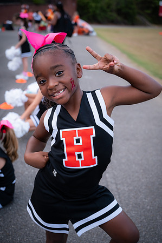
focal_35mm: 47
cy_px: 122
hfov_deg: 28.6
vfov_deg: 42.0
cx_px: 81
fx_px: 318
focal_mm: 47
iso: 640
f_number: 4
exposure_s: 1/400
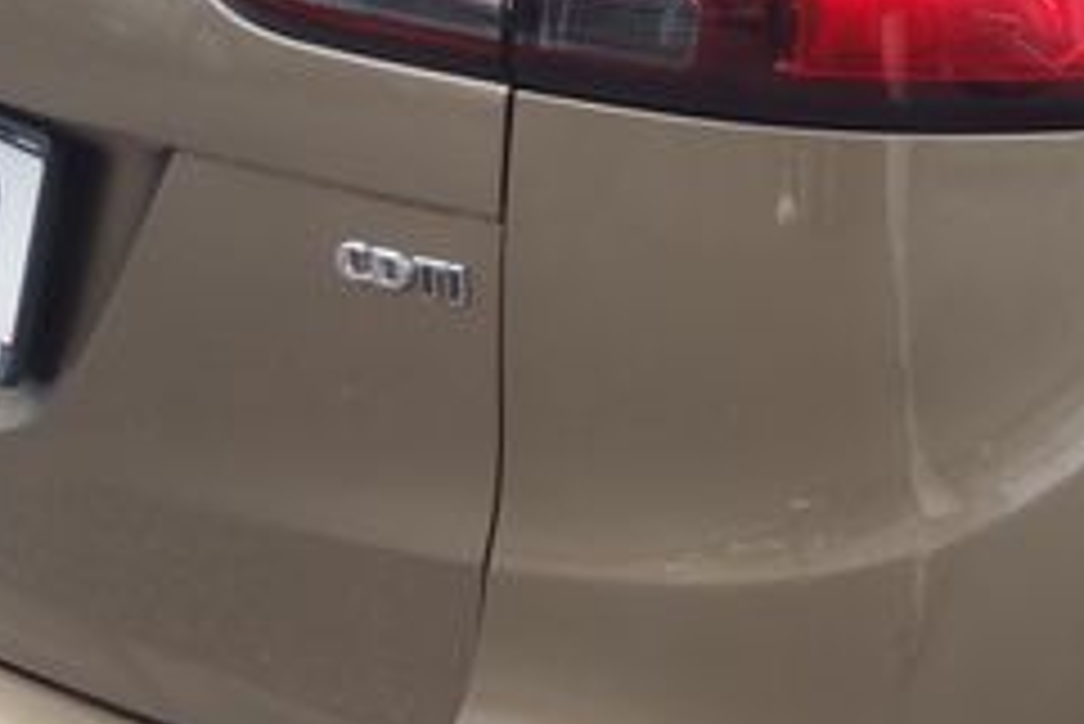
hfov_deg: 16.0
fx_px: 3585
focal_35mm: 119
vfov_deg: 11.5
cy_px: 214
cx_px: 1529
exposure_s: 1/160
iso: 125
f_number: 5.6
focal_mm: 10.4
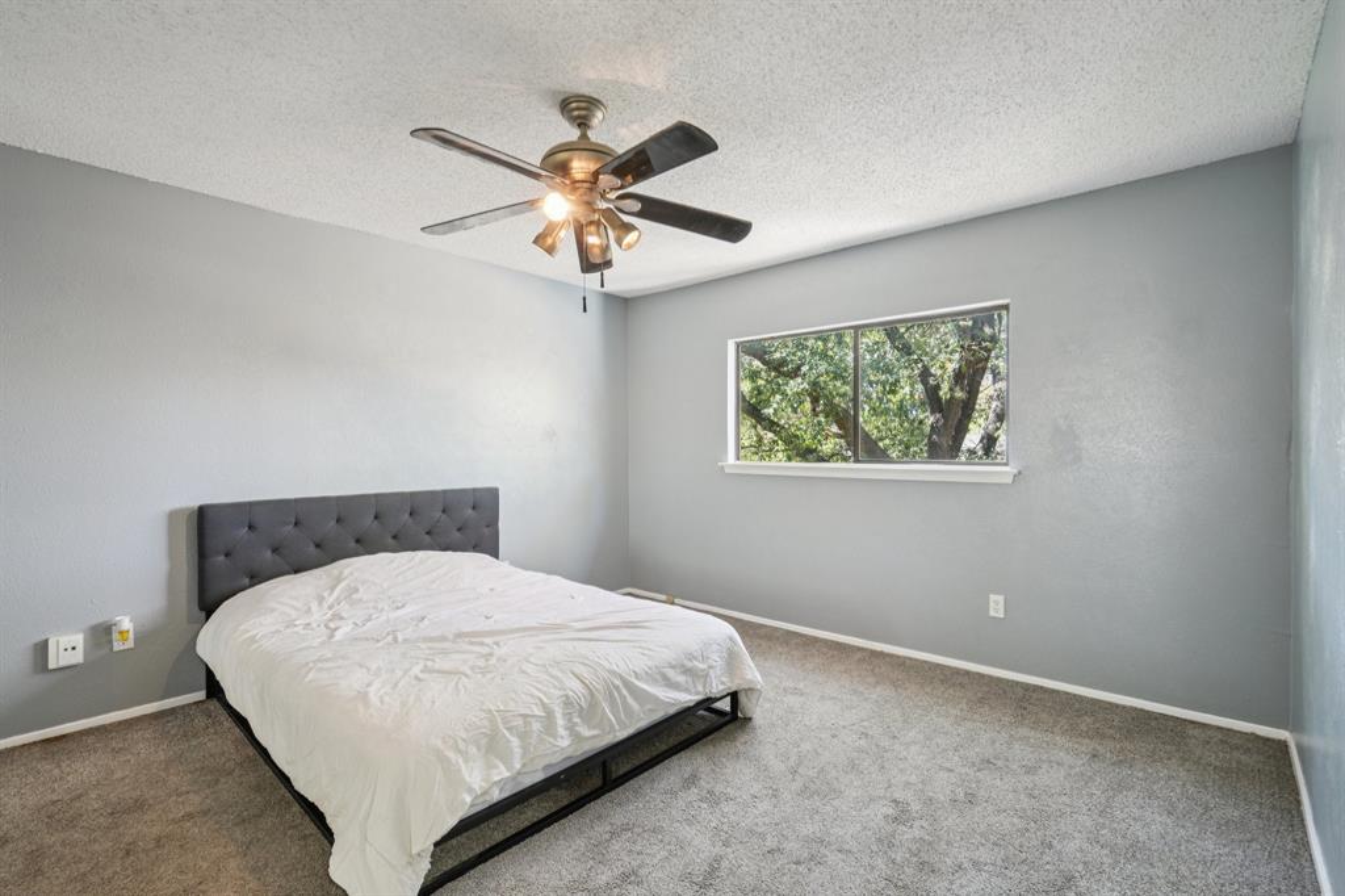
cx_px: 672
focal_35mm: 16
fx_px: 598
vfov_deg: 73.7
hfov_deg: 96.8
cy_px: 448
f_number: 8
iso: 400
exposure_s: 1/10
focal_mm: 16
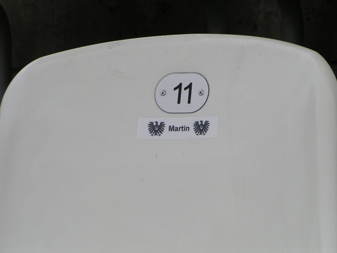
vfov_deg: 7.2
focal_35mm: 206
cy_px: 126
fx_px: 2005
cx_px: 168
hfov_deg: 9.6
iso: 50
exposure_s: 1/250
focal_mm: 31.5
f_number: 4.5
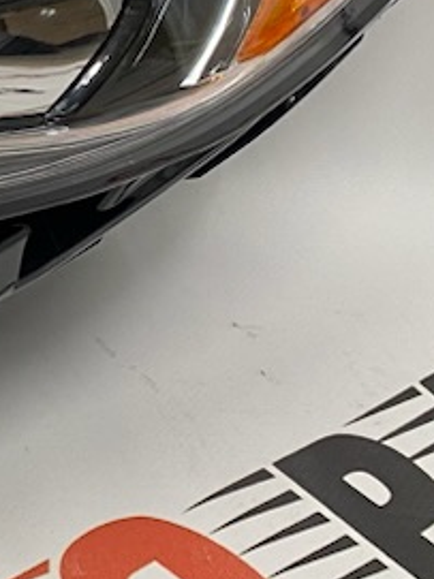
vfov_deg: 15.6
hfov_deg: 10.2
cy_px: -62
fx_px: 2058
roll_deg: -5.2
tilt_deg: -24.2
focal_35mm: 123
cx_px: -665
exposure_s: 1/50
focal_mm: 4.25
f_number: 1.8
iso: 80
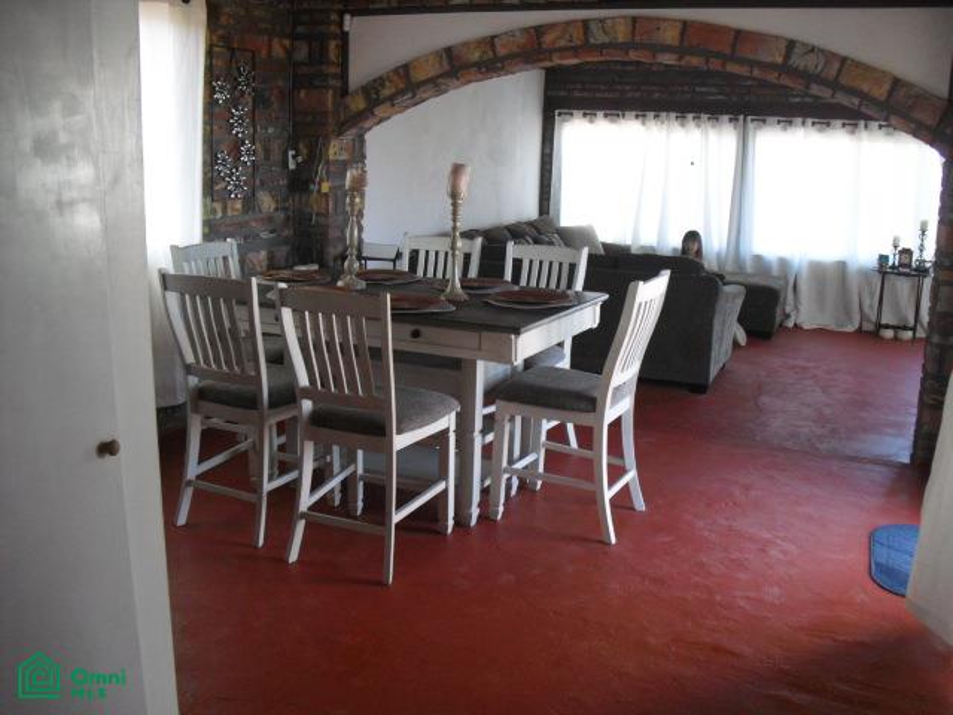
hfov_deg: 51.4
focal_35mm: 36
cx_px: 476
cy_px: 358
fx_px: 991
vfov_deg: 39.7
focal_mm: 6.3
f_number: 3.1
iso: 400
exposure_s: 1/125
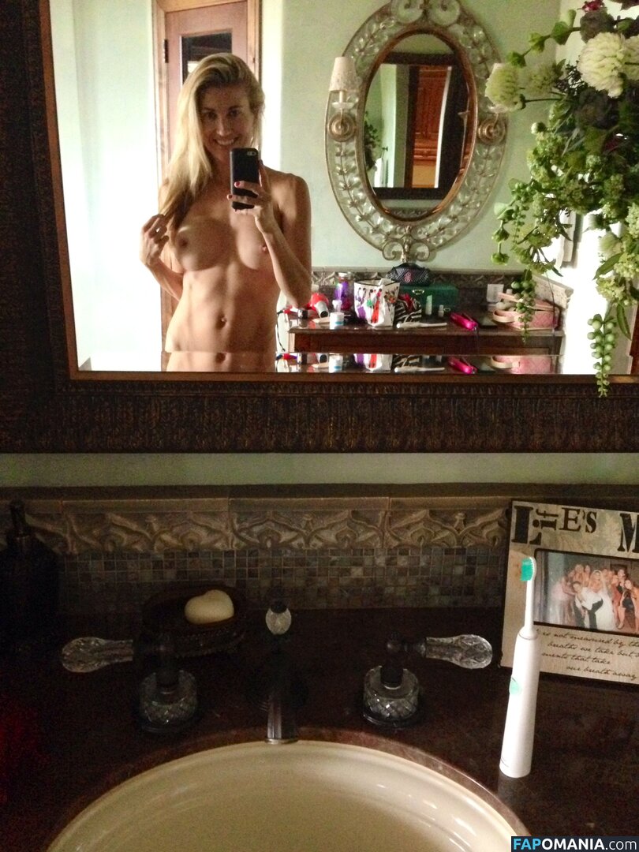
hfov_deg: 42.9
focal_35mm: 33
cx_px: 320
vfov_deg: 55.4
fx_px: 812
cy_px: 426
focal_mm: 4.12
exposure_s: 1/15
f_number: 2.4
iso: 800
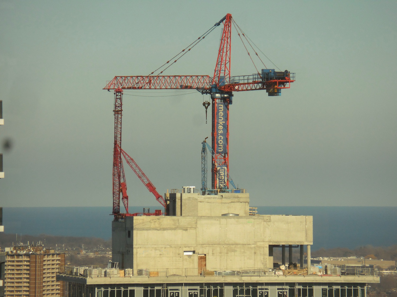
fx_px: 3441
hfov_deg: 6.6
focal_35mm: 300
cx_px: 198
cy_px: 148
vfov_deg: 5.0
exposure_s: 1/200
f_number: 6.3
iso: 125
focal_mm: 54
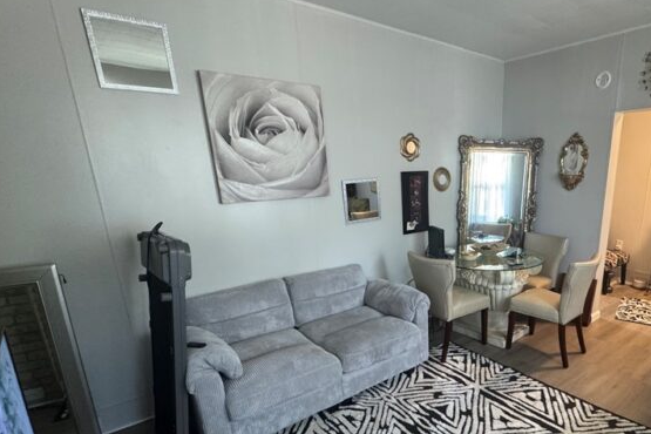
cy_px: 280
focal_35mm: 21
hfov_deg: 78.8
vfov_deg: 58.5
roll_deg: +0.9
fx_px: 380
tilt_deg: -16.7
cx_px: 428
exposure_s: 1/49
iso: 500
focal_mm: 2.22
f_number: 2.2
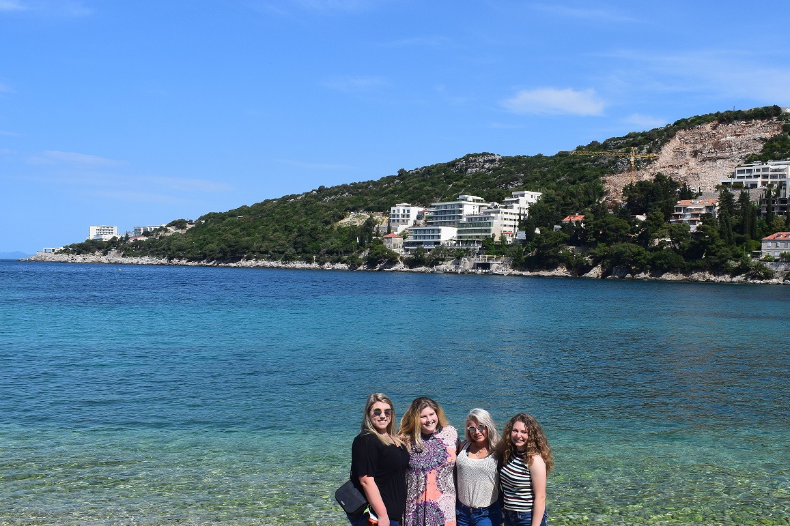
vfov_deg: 37.7
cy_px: 322
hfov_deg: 53.9
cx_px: 487
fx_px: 768
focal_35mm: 35
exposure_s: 1/500
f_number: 11
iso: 320
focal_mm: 18
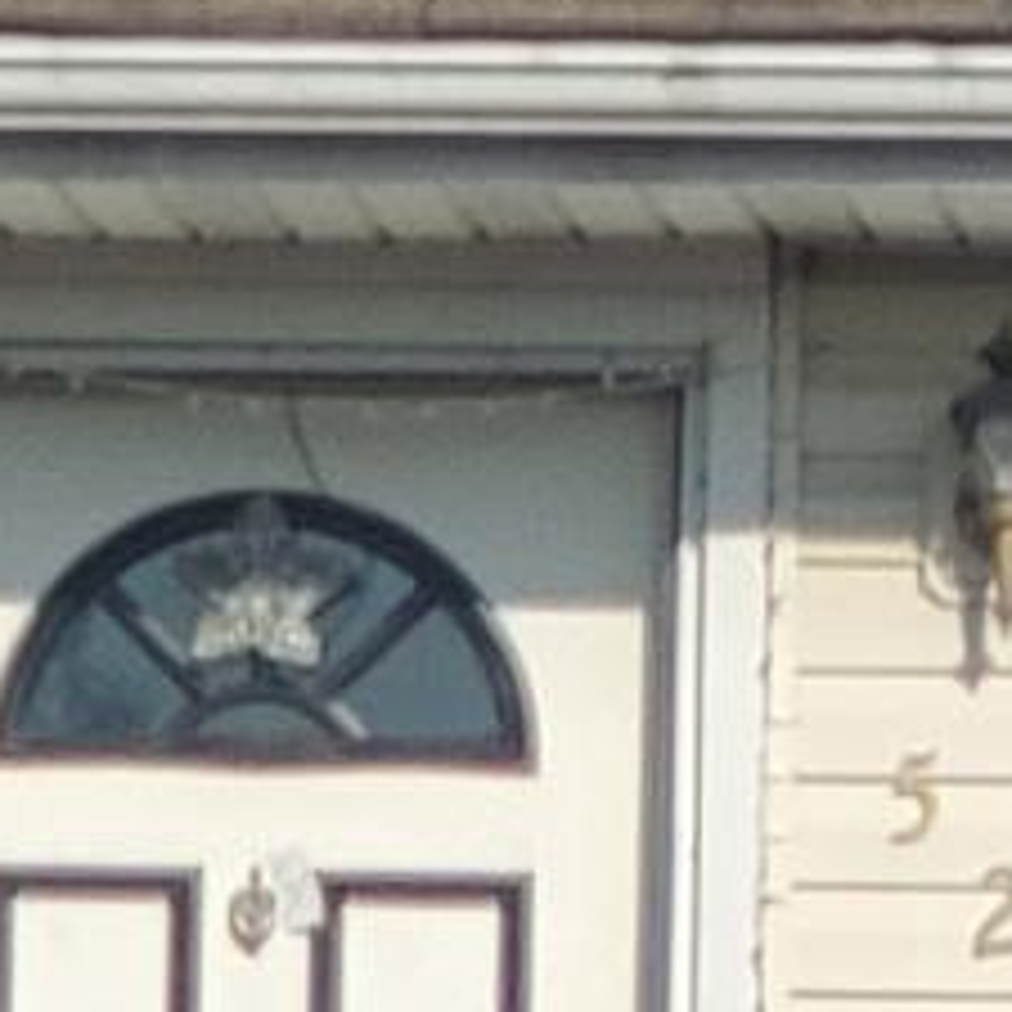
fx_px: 13859
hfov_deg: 4.2
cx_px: 1205
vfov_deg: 4.1
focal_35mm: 419
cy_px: -1111
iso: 50
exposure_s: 1/1205
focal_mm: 6
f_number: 2.4
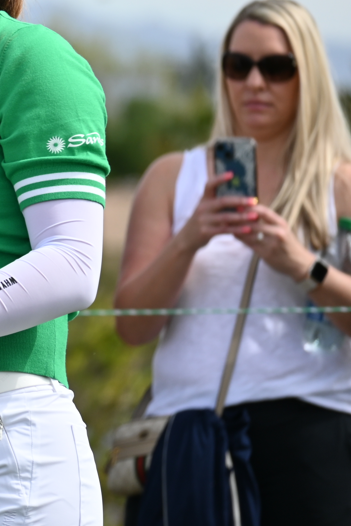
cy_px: 101
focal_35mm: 764
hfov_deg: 1.8
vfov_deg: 2.7
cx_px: -297
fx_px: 11169
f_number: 6
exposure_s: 1/500
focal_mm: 200
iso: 125
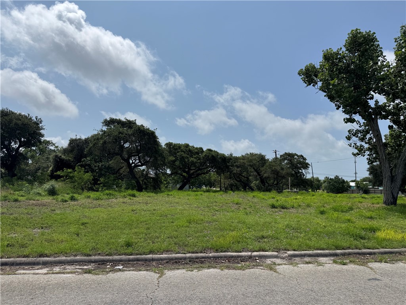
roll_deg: -1.0
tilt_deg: +3.3
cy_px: 152
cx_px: 203
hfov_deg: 71.6
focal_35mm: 24
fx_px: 281
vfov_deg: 56.8
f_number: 1.78
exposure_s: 1/12346
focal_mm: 6.76
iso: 80
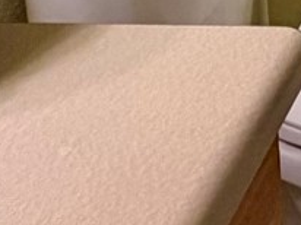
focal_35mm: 109
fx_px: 947
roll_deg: +3.0
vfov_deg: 9.7
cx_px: 544
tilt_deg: -0.7
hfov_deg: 15.5
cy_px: -488
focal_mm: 2.22
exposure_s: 1/60
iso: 250
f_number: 2.2
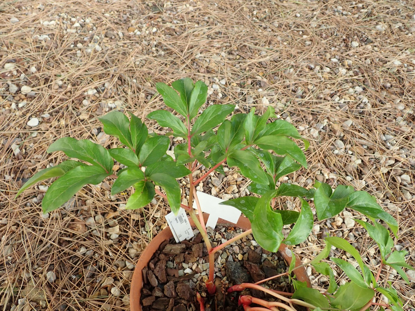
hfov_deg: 60.0
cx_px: 208
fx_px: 360
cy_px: 156
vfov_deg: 46.8
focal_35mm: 30
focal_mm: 5.5
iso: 100
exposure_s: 1/100
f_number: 3.2
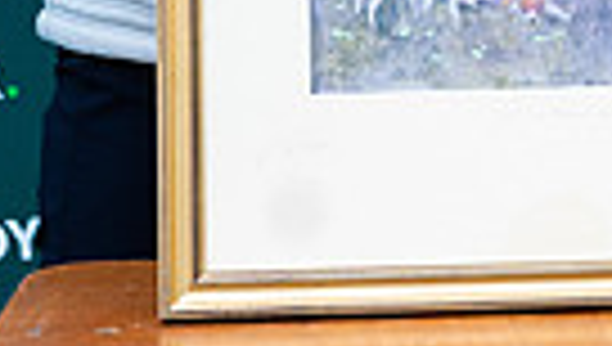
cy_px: -475
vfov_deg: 4.5
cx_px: 667
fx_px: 4275
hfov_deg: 8.1
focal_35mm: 263
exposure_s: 1/2500
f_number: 4
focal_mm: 46
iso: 500
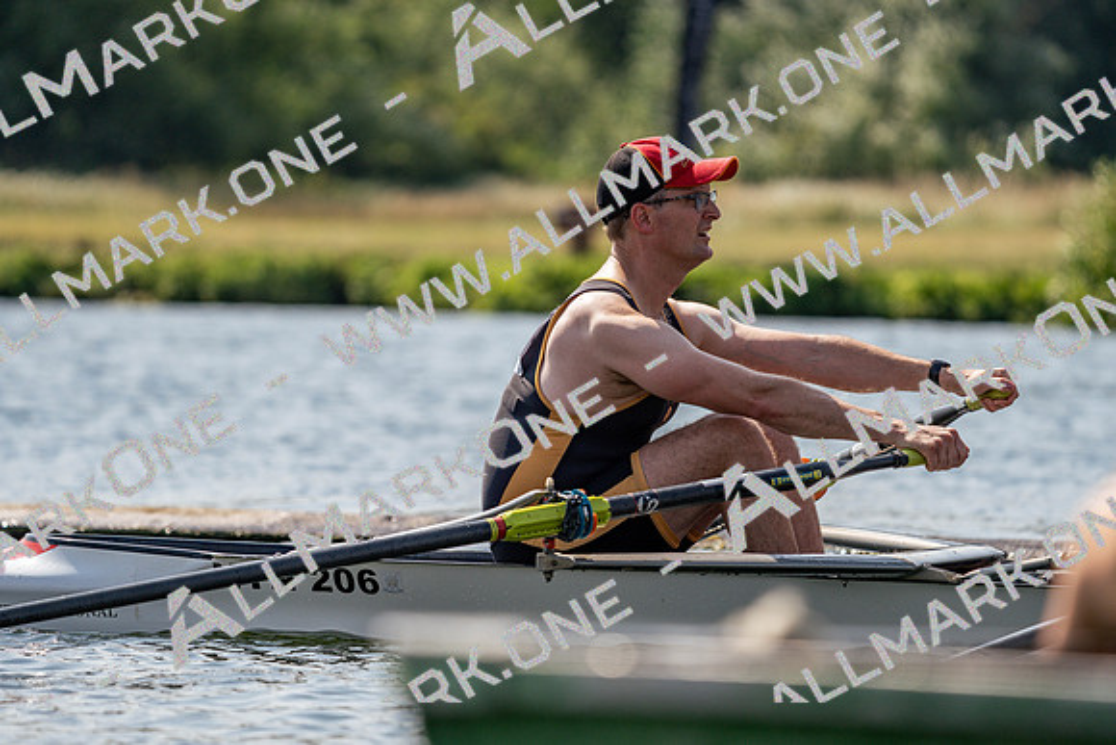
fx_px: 10573
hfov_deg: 6.0
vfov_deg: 4.0
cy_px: 372
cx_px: 558
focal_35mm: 341
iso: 200
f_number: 6.3
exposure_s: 1/1600
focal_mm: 341
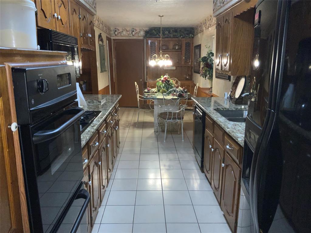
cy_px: 116
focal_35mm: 29
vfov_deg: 48.2
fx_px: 261
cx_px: 156
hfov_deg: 61.7
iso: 64
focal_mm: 3
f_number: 1.8
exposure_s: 1/40
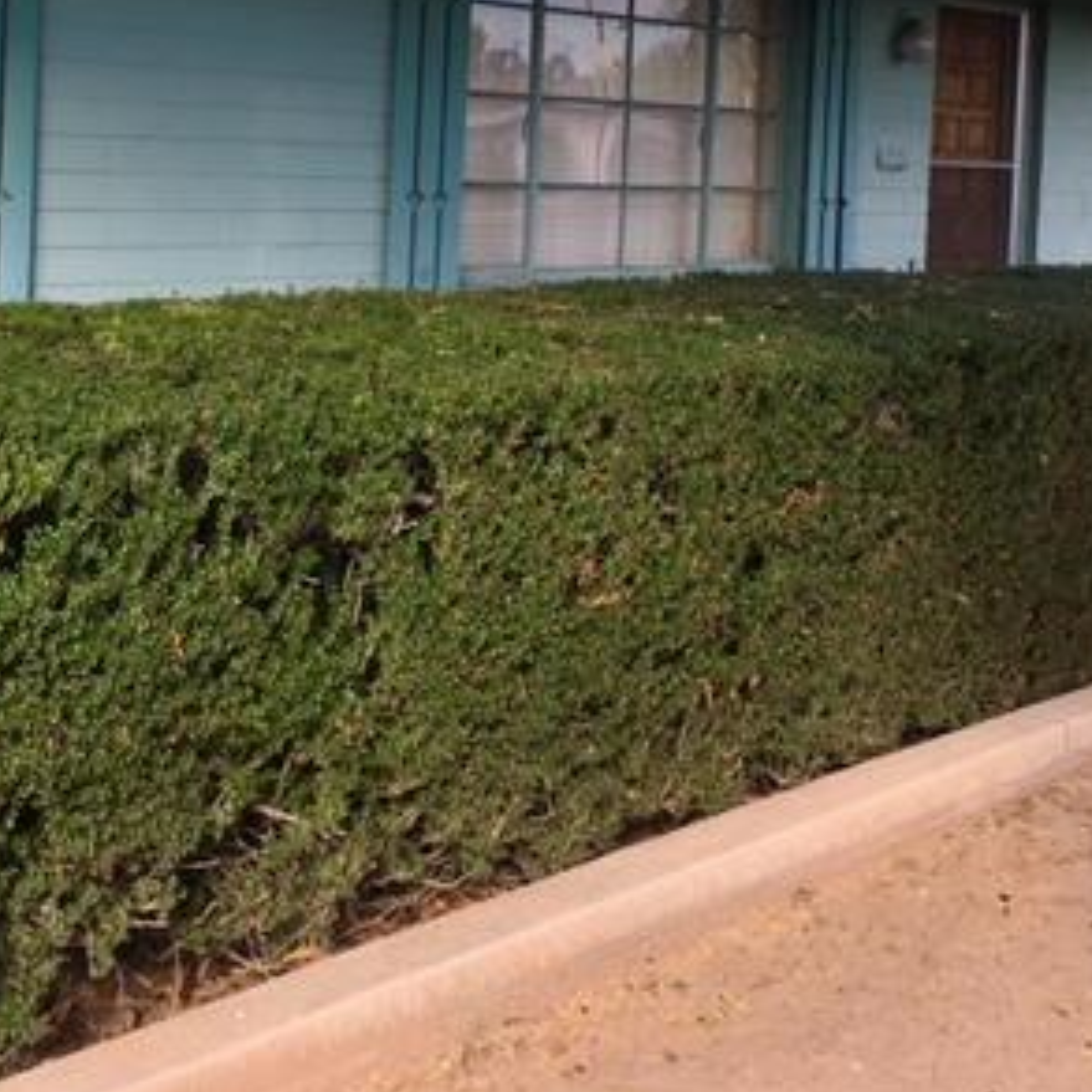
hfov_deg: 30.5
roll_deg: -2.4
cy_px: 216
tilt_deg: -1.1
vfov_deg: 29.8
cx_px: 485
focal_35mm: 56
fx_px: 1999
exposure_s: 1/346
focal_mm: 4.15
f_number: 2.2
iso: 25
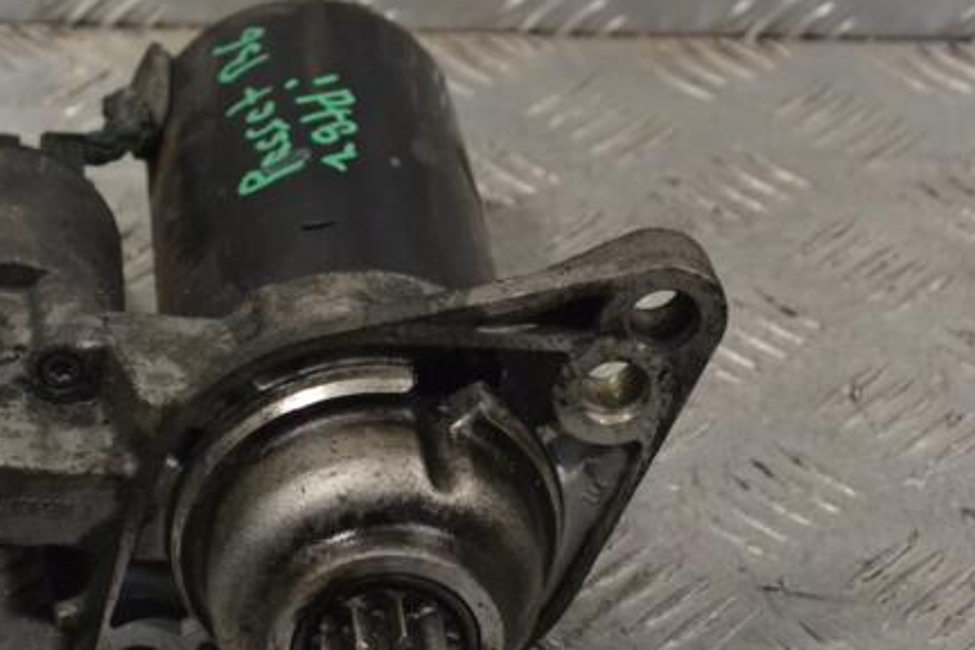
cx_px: 302
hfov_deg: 17.8
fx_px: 3106
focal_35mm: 115
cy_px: 402
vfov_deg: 11.9
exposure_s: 1/320
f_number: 9
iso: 3200
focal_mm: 55
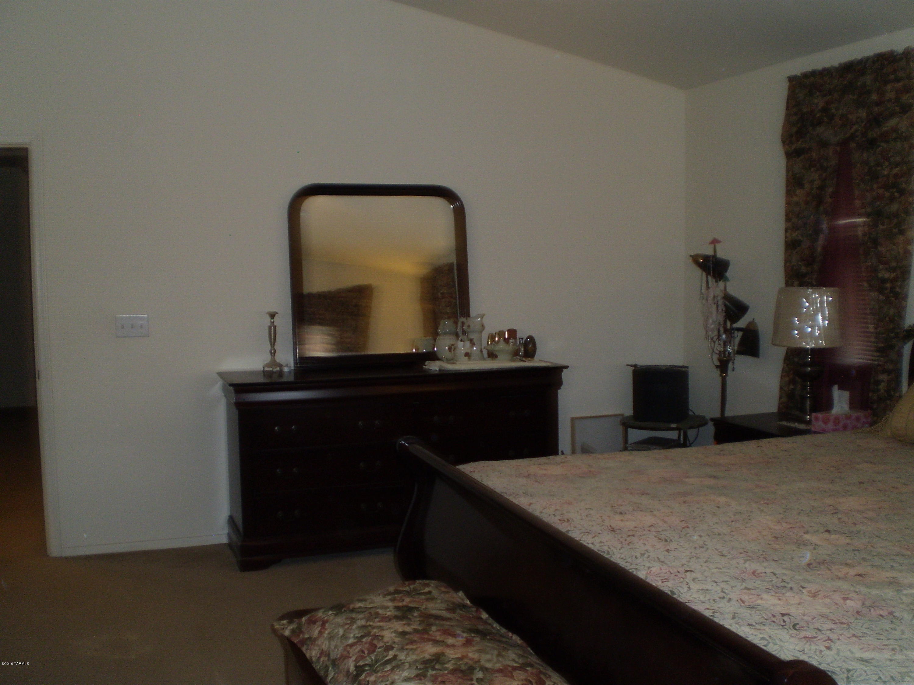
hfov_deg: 51.4
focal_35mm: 36
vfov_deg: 39.7
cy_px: 342
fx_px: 951
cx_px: 457
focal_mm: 6.3
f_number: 3.1
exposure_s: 1/30
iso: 125
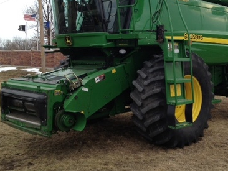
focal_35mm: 52
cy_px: 54
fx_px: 343
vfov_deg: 27.9
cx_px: 153
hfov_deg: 36.4
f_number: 2.4
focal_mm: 4.28
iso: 50
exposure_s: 1/286
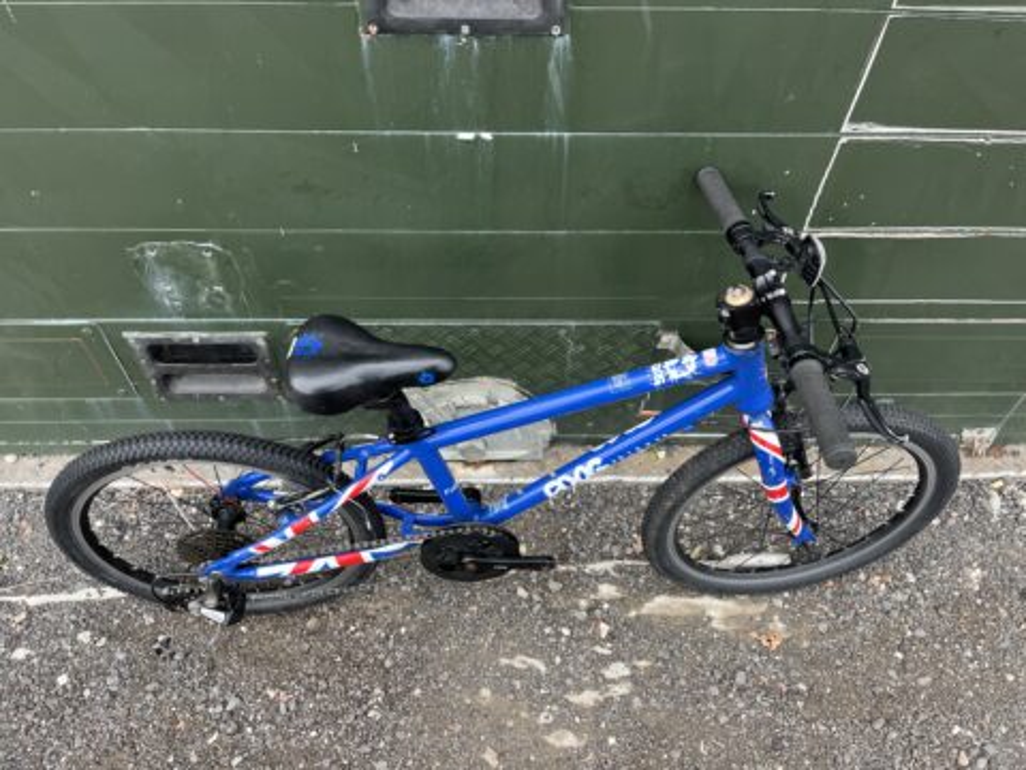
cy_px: 385
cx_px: 513
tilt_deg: -53.0
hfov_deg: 67.3
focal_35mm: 26
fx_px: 771
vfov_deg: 53.1
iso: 40
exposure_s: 1/202
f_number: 1.6
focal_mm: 5.1
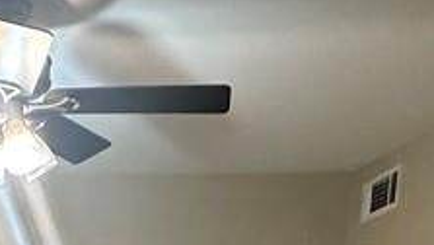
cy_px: 587
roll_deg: +0.3
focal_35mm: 70
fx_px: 806
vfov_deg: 13.1
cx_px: -14
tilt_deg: -13.8
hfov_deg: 28.1
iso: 250
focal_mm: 2.22
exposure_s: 1/60
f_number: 2.2
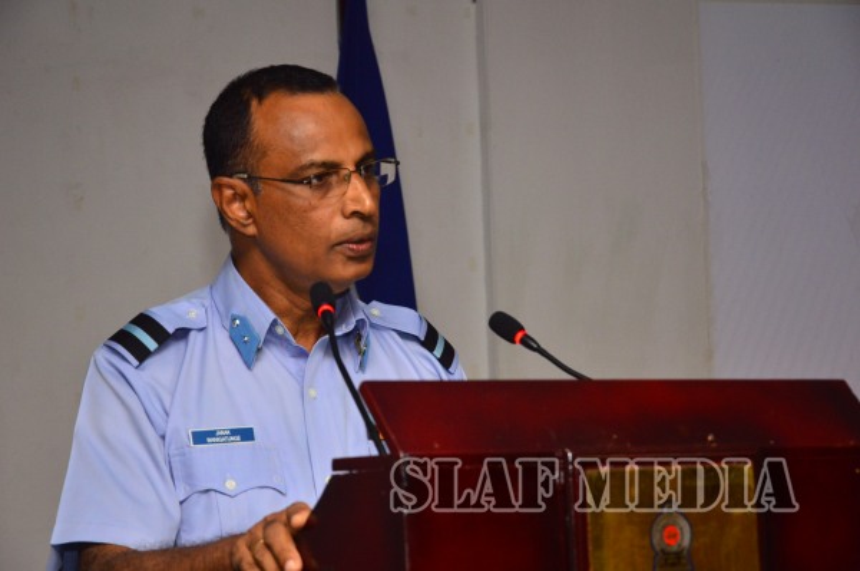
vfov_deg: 13.8
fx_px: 2361
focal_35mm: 99
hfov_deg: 20.6
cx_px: 430
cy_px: 286
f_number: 5.6
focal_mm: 66
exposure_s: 1/100
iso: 800
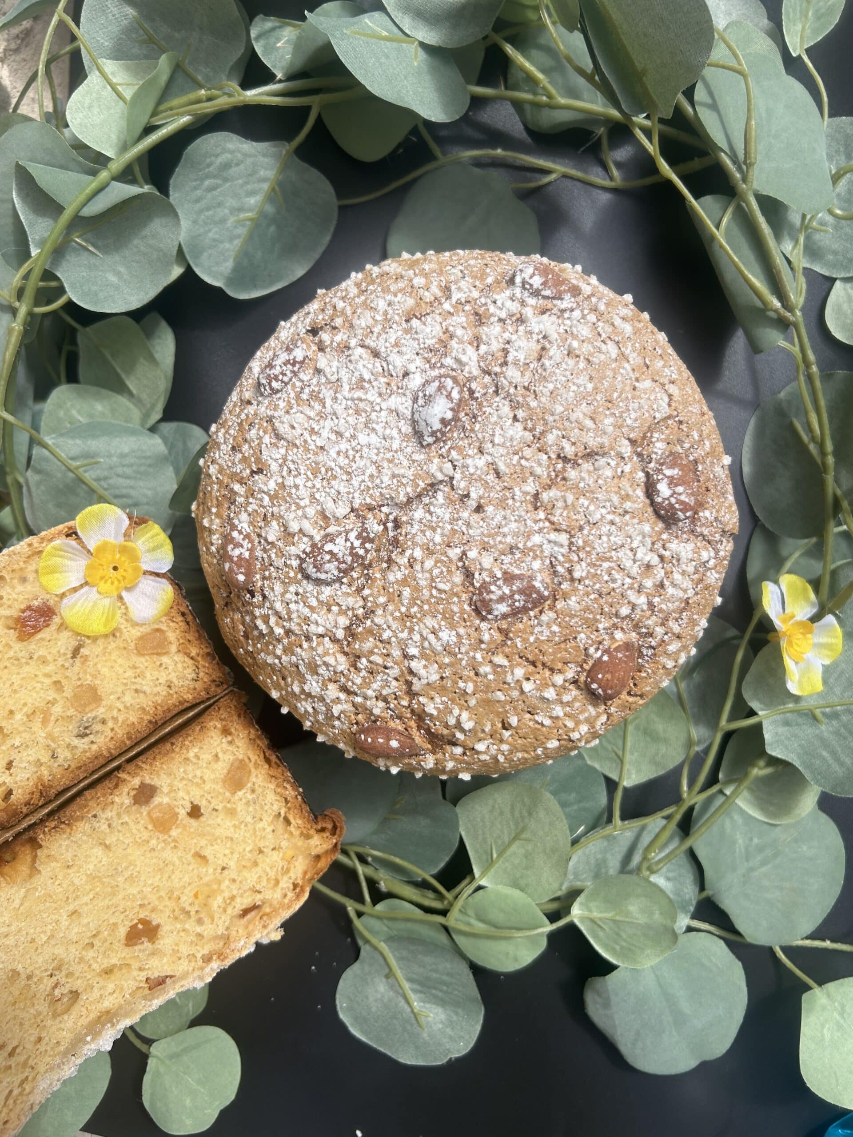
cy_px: 568
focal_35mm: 26
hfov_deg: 53.1
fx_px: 854
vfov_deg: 67.3
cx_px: 426
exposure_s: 1/2165
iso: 50
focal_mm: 5.7
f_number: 1.5
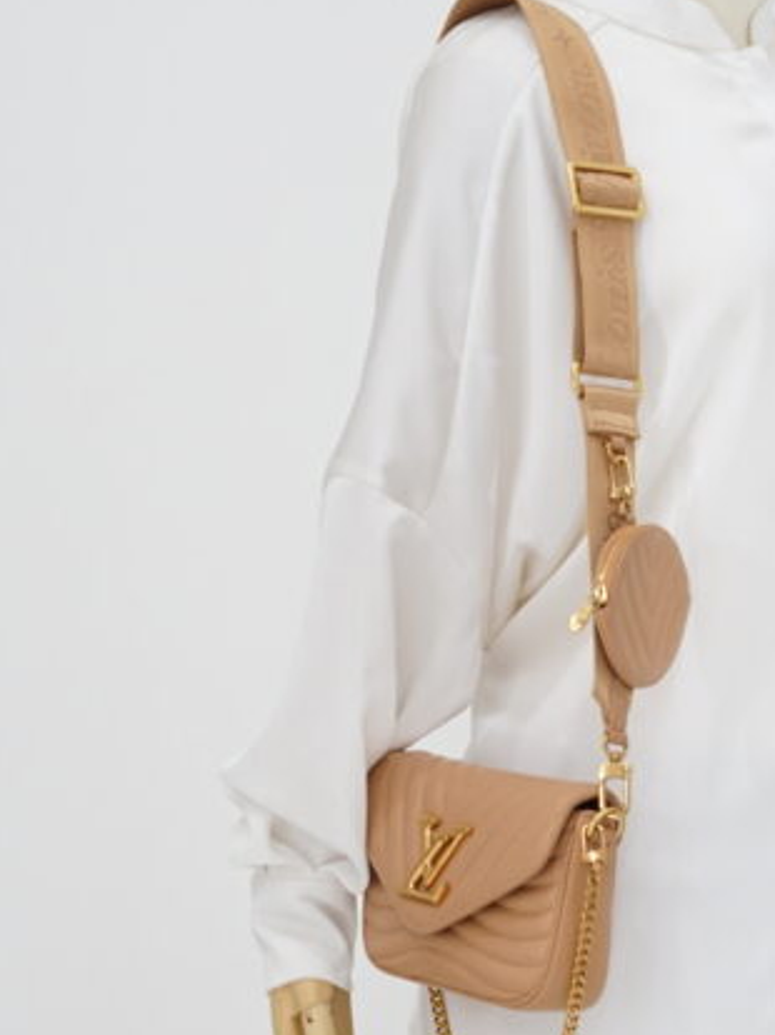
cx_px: 561
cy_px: 708
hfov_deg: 12.4
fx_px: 3556
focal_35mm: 119
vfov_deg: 16.5
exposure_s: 1/8
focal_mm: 50
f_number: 8
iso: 640
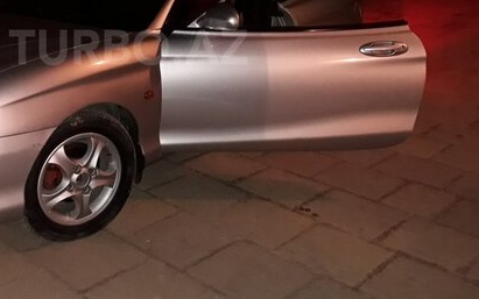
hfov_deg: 42.3
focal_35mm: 46
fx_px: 601
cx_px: 128
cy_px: 47
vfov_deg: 27.3
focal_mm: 3.6
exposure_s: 1/17
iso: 250
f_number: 1.9
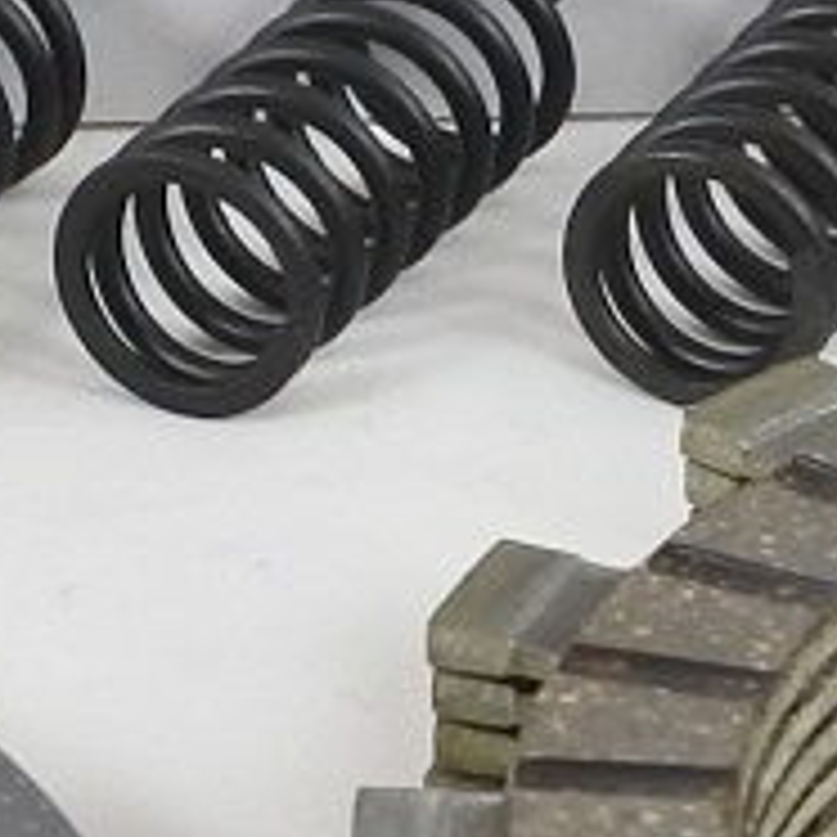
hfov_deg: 7.5
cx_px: 97
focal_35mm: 234
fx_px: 6401
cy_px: -320
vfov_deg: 7.4
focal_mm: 11
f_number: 3.8
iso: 400
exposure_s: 1/125
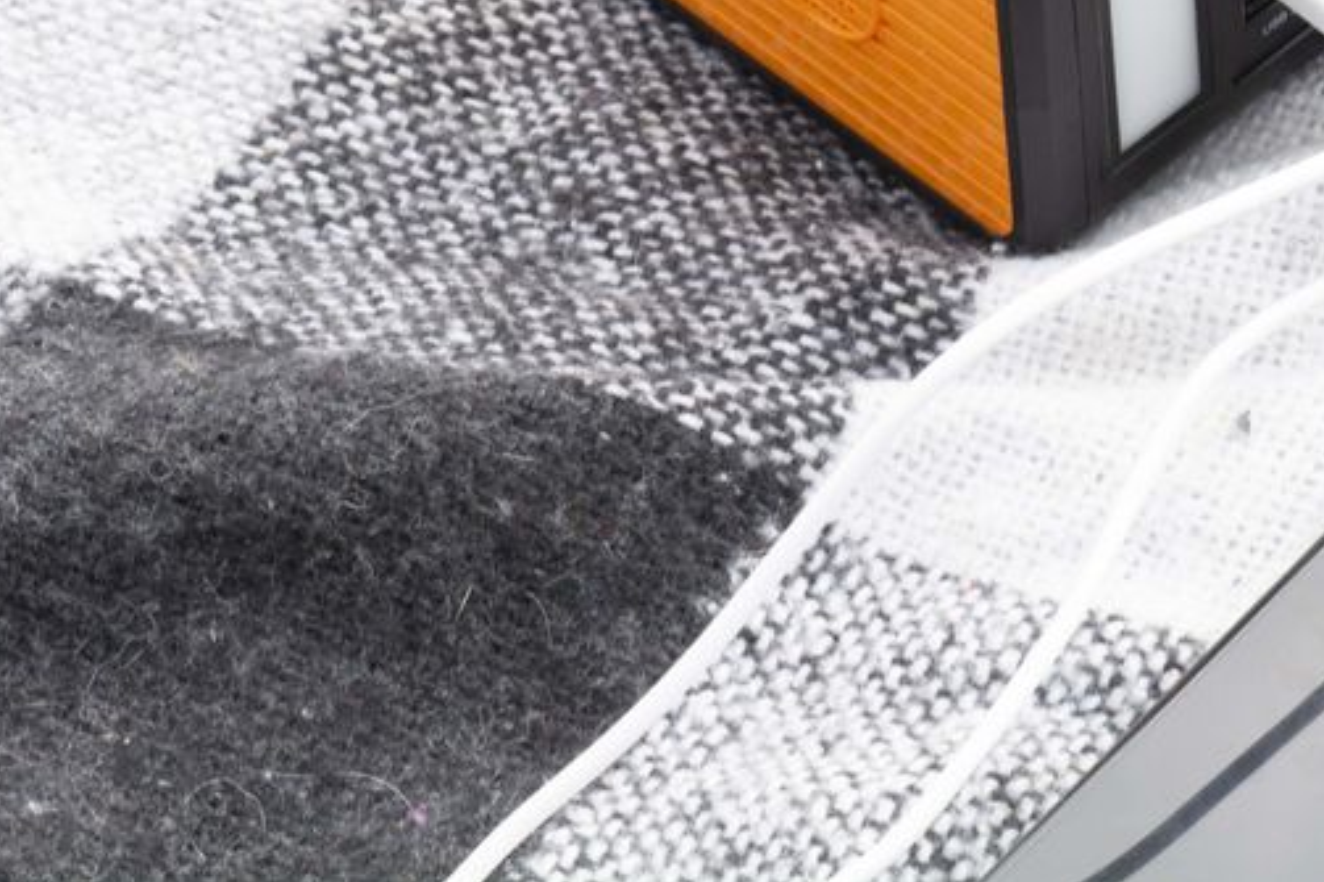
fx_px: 7022
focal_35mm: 191
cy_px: -236
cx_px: 1524
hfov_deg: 10.6
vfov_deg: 7.1
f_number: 9
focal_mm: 50
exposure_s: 1/50
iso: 200
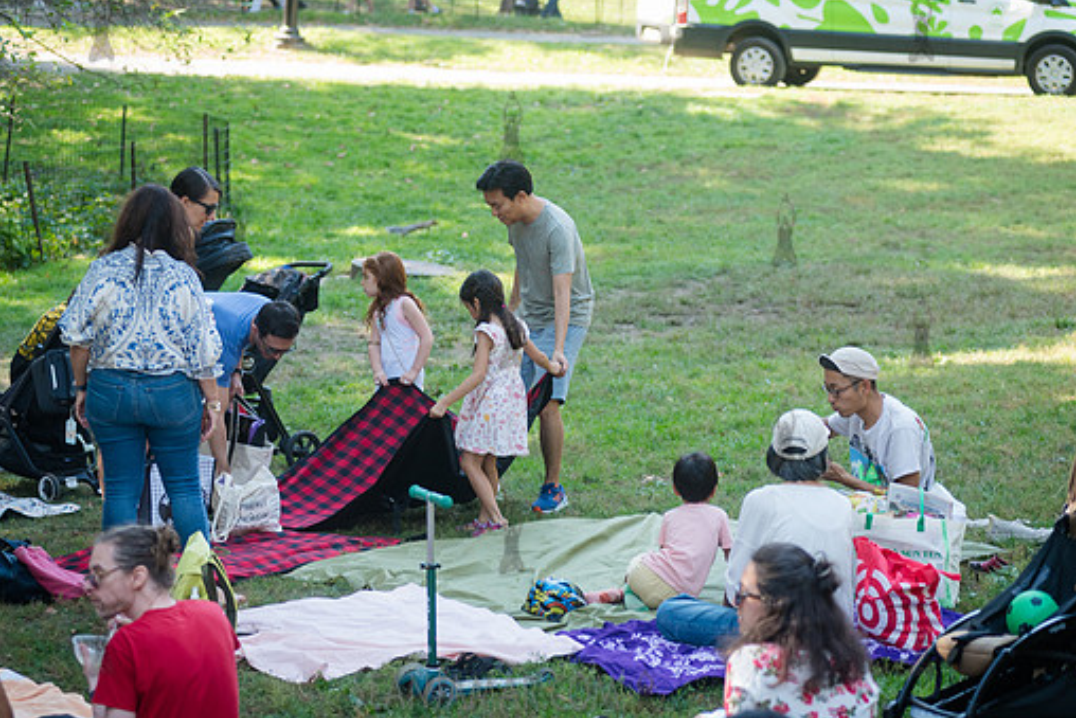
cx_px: 510
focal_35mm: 105
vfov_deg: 13.0
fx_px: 3139
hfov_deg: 19.4
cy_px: 331
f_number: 3.5
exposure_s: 1/400
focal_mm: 92
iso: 500
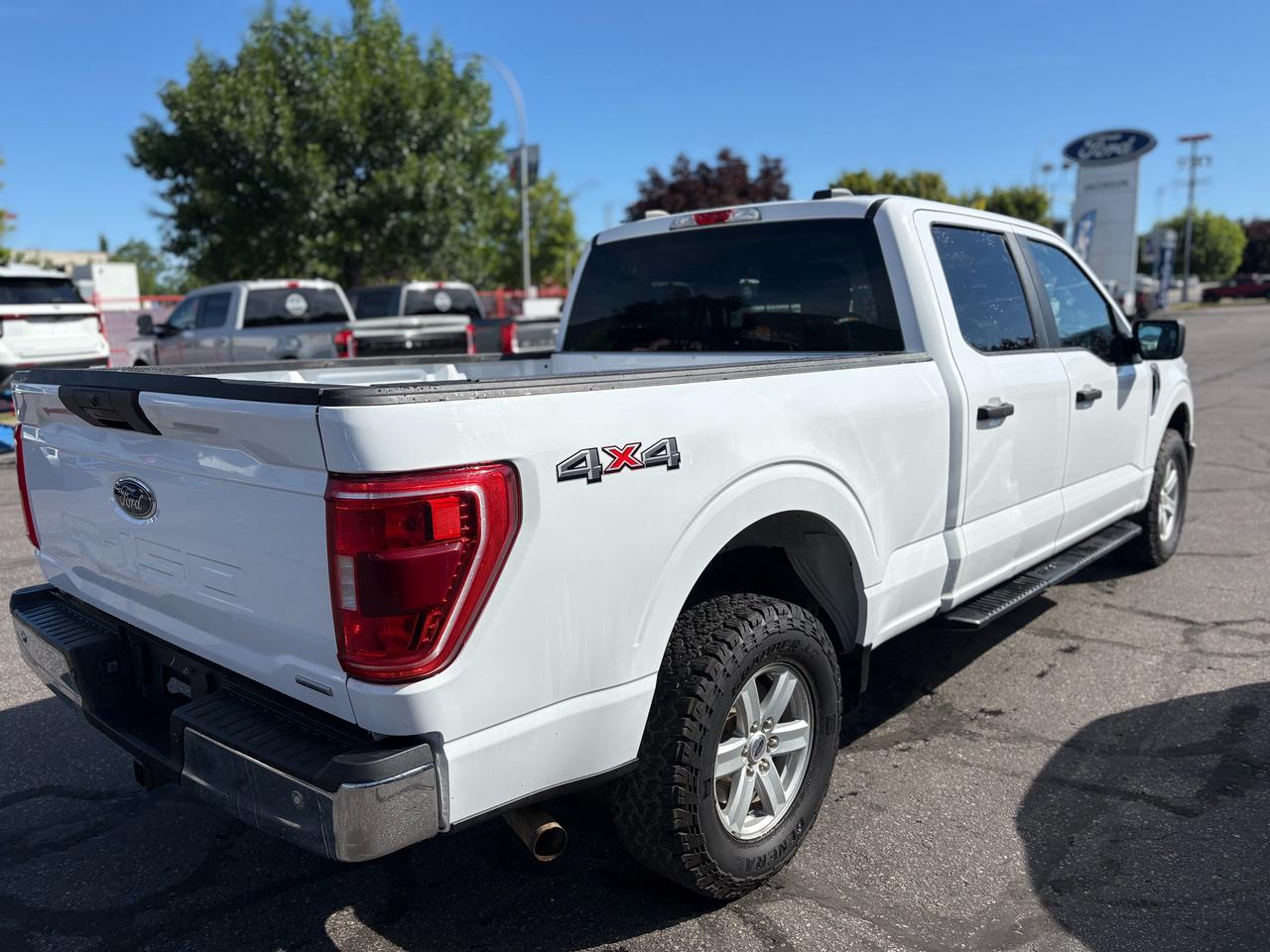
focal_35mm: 26
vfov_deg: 53.1
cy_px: 476
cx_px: 635
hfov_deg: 67.3
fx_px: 954
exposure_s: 1/5348
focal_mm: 5.96
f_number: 1.6
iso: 50
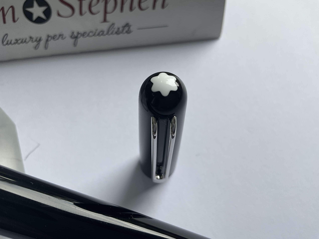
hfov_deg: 61.7
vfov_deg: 48.2
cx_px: 160
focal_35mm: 29
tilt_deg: -61.8
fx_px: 267
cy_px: 120
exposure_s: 1/167
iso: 20
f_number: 1.8
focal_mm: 3
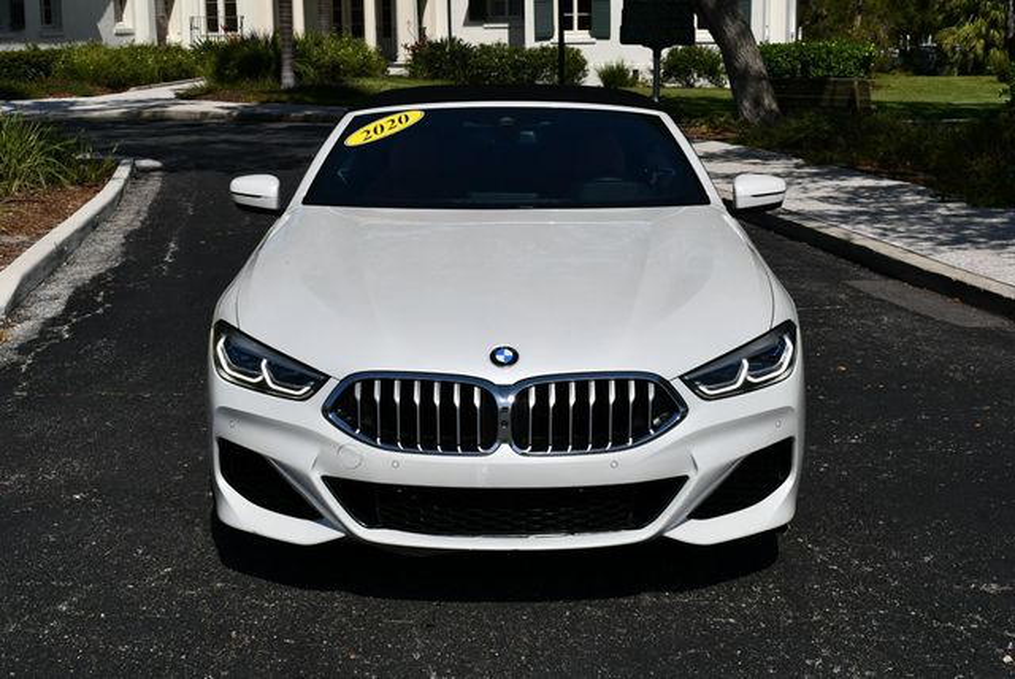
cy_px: 340
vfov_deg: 22.7
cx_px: 508
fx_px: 1693
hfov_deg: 33.4
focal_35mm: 60
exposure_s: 1/500
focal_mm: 30
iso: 100
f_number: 11
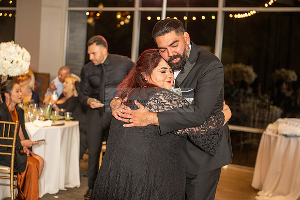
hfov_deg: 28.8
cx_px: 150
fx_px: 583
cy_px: 100
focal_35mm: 70
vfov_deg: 19.5
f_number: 3.5
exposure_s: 1/160
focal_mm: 70
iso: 800
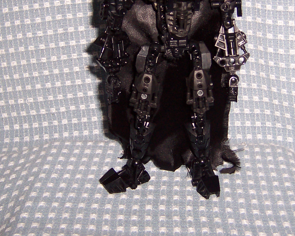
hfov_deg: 33.0
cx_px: 167
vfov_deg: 26.4
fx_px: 498
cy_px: 62
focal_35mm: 57
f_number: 2.8
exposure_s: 1/60
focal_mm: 5.6
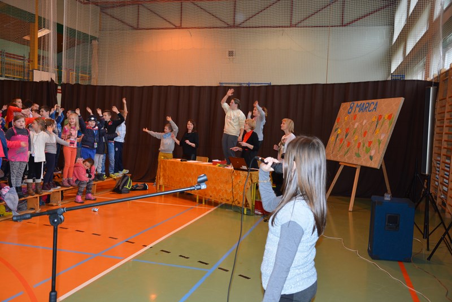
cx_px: 226
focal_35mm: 36
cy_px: 151
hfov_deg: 53.1
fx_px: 452
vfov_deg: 36.9
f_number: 3.8
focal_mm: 24
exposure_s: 1/60
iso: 640
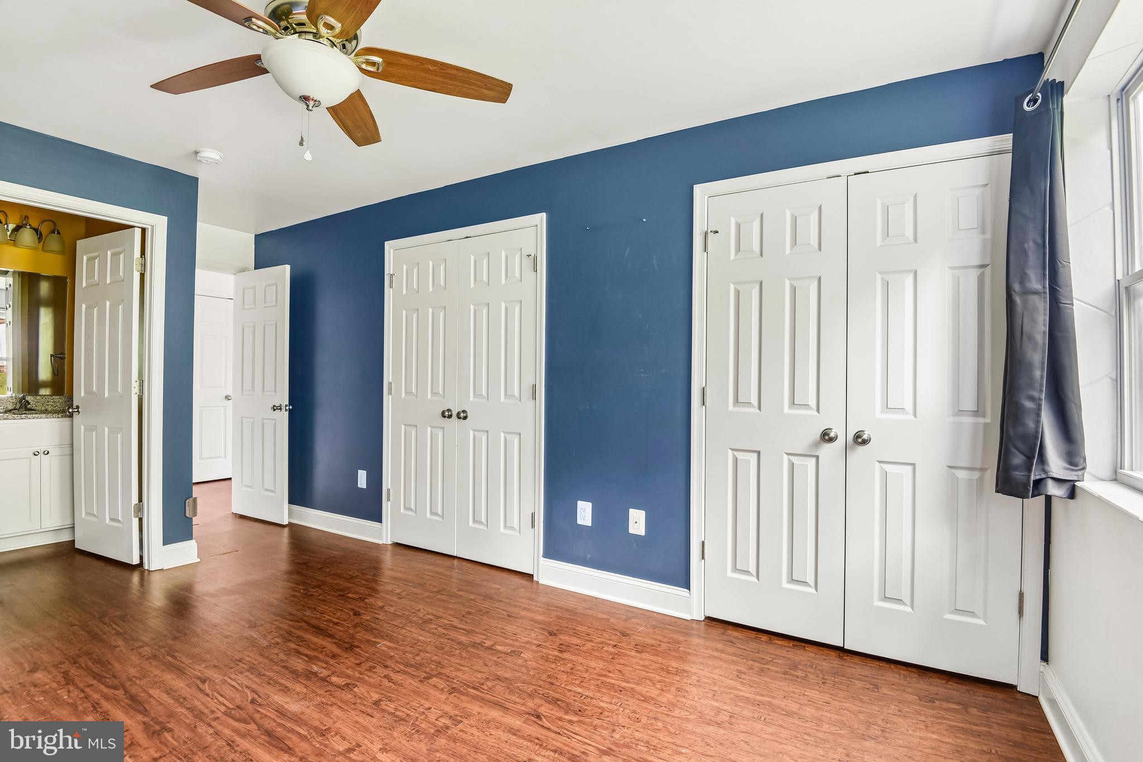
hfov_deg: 96.7
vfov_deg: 73.7
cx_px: 572
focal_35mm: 16
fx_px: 508
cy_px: 381
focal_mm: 16
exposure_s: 1/2
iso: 400
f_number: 8
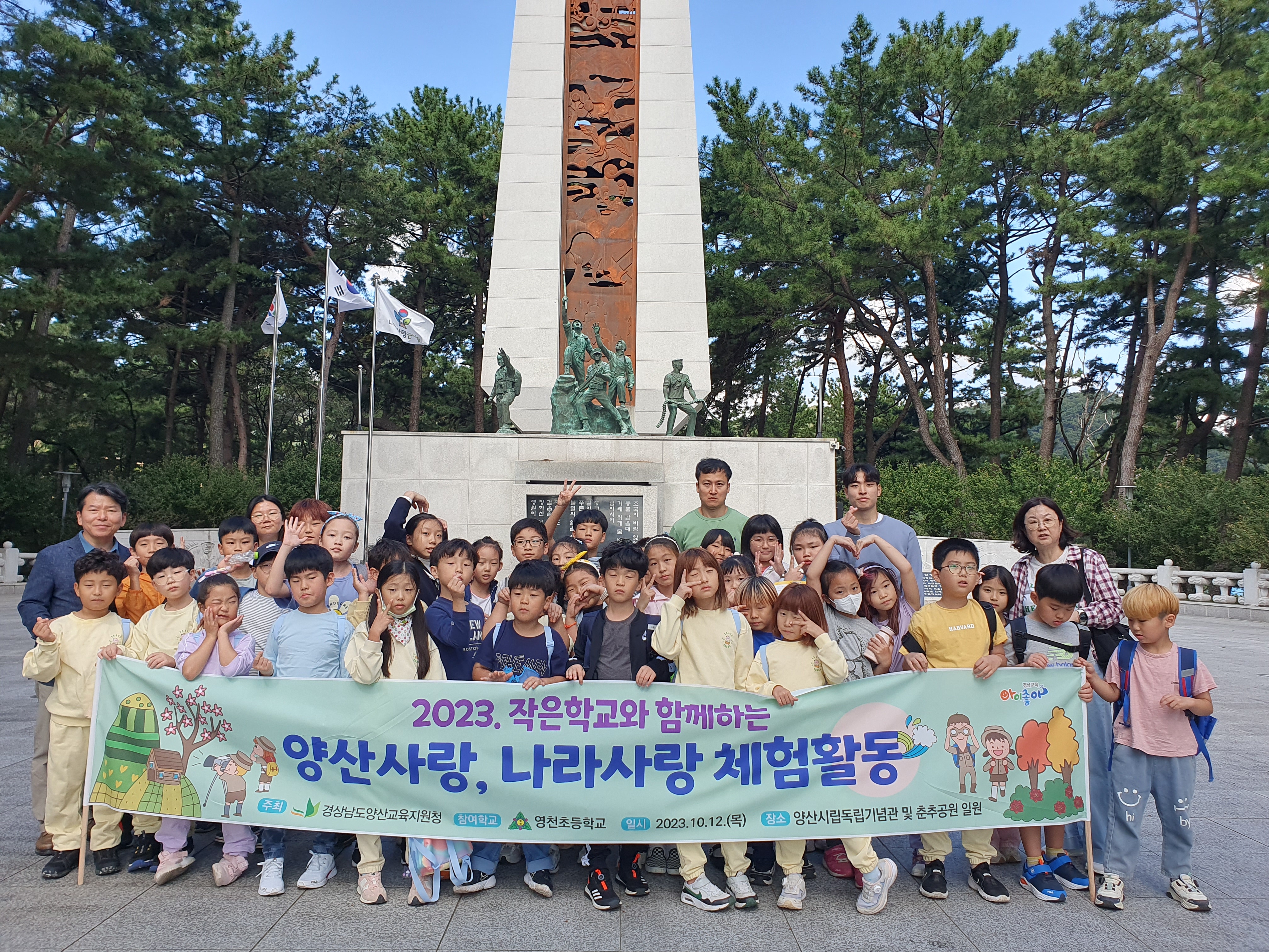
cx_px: 634
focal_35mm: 26
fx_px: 953
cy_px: 476
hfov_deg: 67.3
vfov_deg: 53.1
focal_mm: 4.32
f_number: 2.4
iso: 50
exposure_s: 1/463
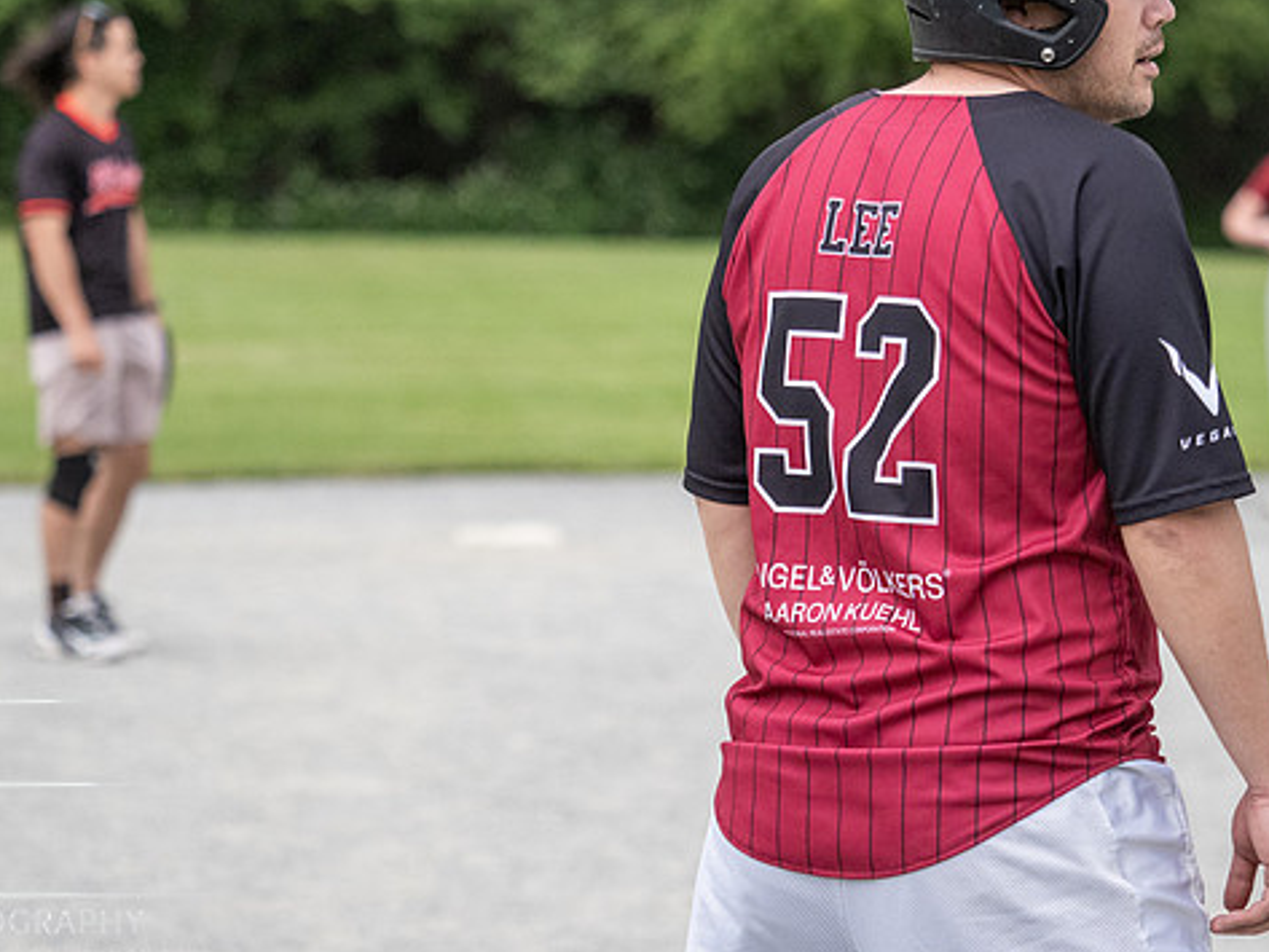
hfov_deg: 9.8
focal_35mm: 201
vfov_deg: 7.4
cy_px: 406
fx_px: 7370
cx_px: 625
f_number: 2.8
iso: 1250
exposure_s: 1/1600
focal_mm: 82
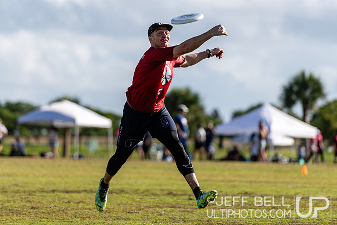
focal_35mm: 261
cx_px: 168
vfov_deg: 5.3
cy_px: 78
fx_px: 2447
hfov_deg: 7.9
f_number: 3.2
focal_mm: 200
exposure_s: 1/1250
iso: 64
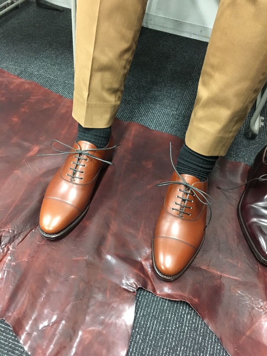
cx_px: 134
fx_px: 298
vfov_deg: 61.7
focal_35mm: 29
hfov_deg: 48.2
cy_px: 178
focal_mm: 4.15
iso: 200
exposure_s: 1/15
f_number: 2.2
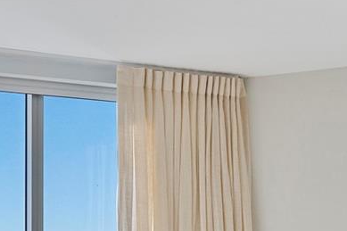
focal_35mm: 107
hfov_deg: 19.0
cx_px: 255
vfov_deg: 12.3
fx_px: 1031
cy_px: 326
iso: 500
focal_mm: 26
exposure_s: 1/1250
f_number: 8
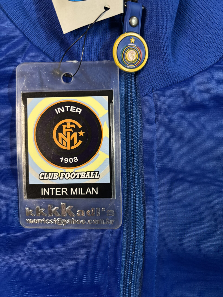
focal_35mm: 26
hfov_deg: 53.1
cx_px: 112
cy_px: 148
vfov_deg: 67.3
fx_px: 223
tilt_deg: -84.6
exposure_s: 1/33
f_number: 1.6
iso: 500
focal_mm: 5.96
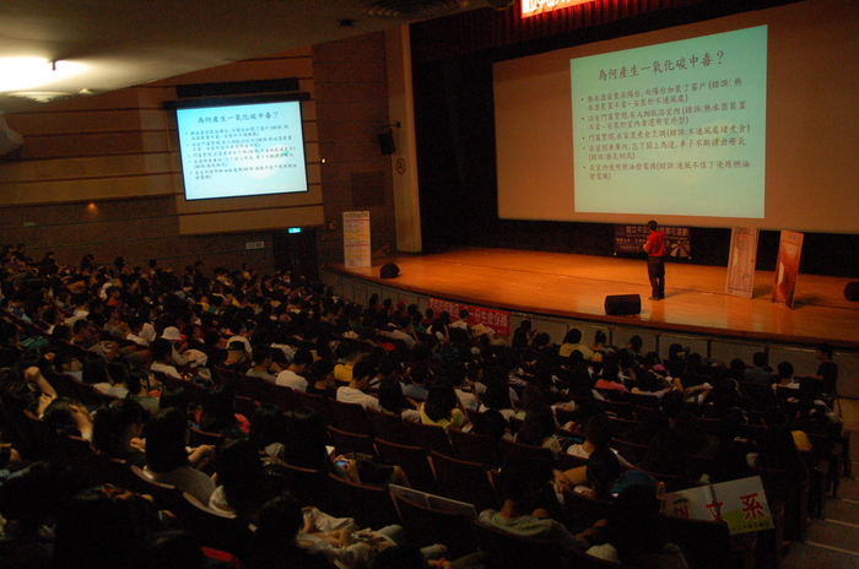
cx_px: 430
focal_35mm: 32
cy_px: 284
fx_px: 750
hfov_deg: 59.6
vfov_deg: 41.6
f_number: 3.2
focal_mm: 21
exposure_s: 1/60
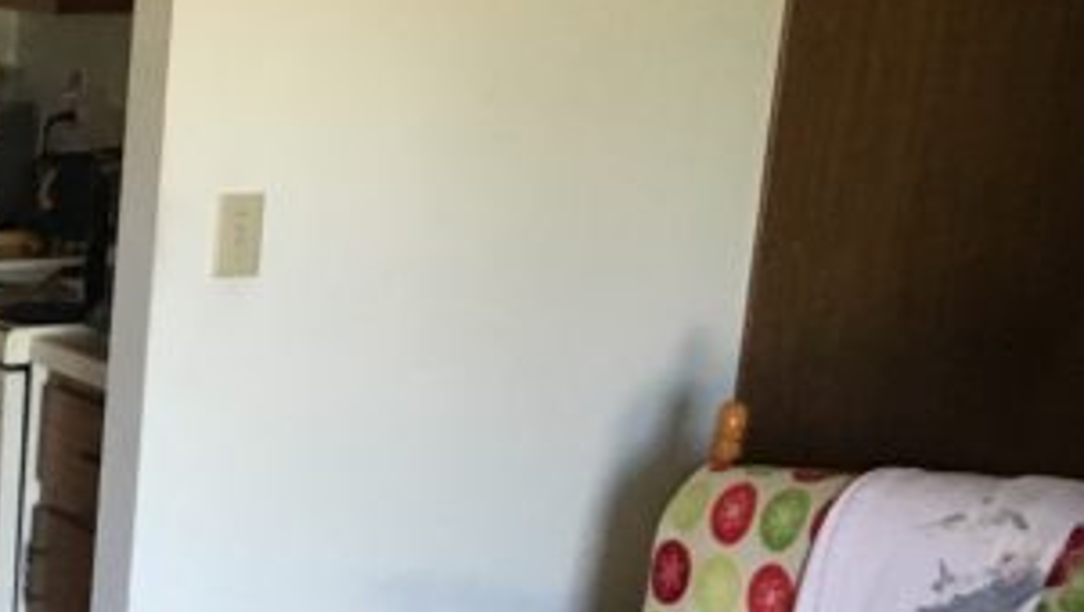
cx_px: -619
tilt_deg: -17.0
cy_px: 826
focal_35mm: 108
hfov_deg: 17.5
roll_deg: +0.7
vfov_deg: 11.0
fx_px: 3107
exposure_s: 1/30
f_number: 2.2
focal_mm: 4.15
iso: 160
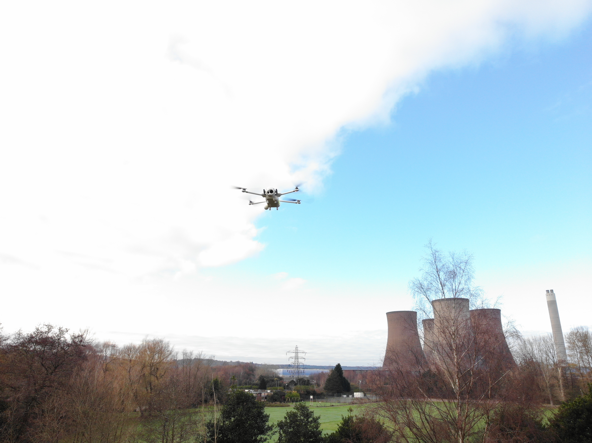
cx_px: 296
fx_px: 410
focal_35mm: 24
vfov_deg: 56.8
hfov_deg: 71.6
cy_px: 222
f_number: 2.8
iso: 100
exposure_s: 1/320
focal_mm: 4.5
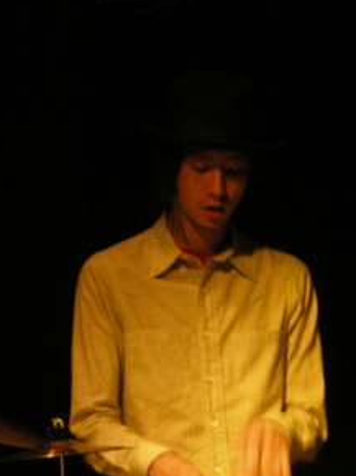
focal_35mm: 145
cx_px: 236
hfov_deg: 10.2
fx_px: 1991
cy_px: 320
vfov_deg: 13.6
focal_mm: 17.1
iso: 400
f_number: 4.7
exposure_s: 1/9.2
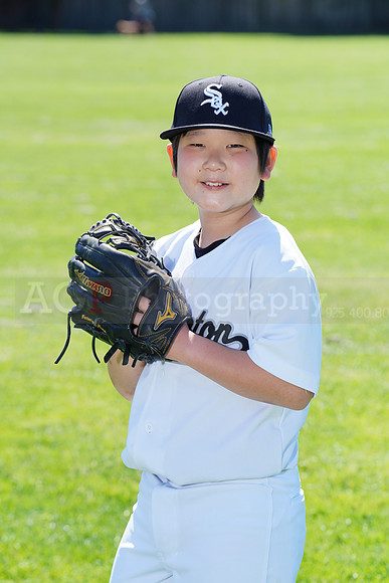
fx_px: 3029
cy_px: 292
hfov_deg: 7.3
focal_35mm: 187
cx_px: 194
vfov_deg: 11.0
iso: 200
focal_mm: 187
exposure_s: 1/250
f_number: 9
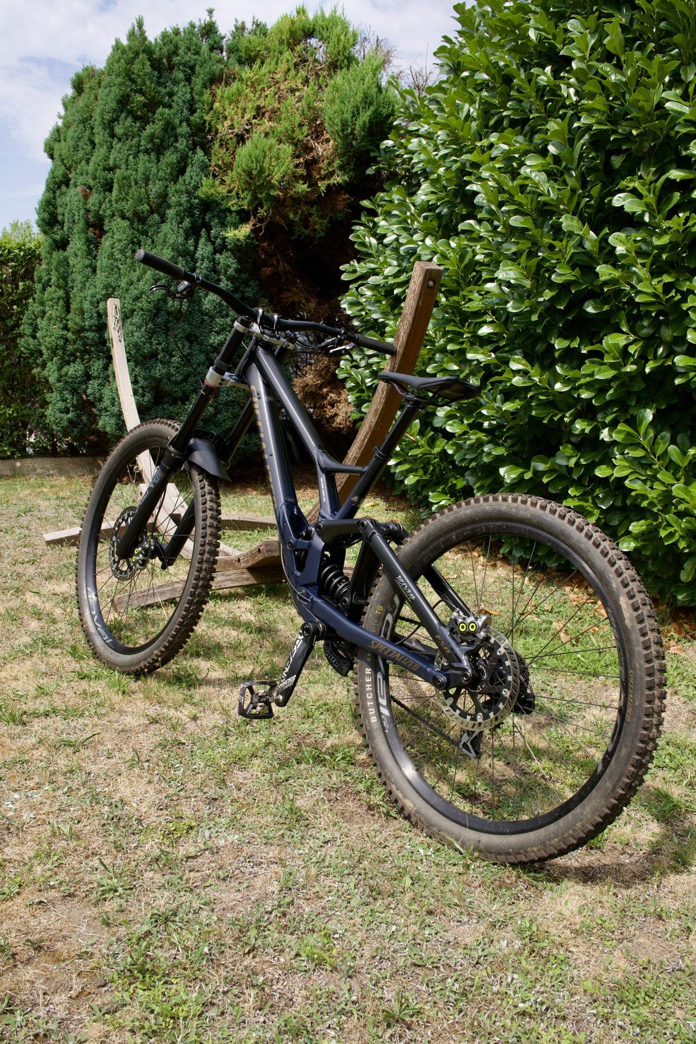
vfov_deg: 59.0
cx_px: 348
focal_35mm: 32
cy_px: 522
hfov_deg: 41.4
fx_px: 922
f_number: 8
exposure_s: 1/200
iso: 100
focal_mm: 21.2
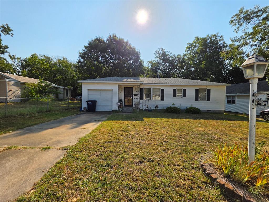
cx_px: 134
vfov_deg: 89.9
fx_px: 101
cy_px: 101
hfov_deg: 106.2
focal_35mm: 13
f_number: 1.9
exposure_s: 1/4626
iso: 32
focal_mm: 2.2
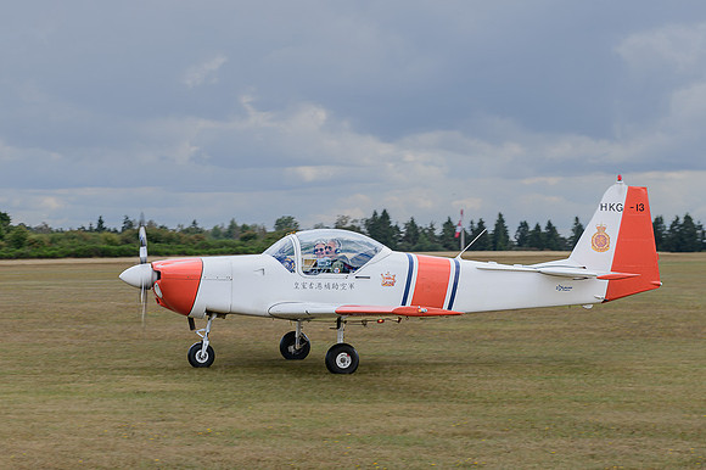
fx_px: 2024
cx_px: 214
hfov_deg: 19.7
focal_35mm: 103
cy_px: 261
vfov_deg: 13.2
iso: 64
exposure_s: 1/100
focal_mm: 70
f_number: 7.1
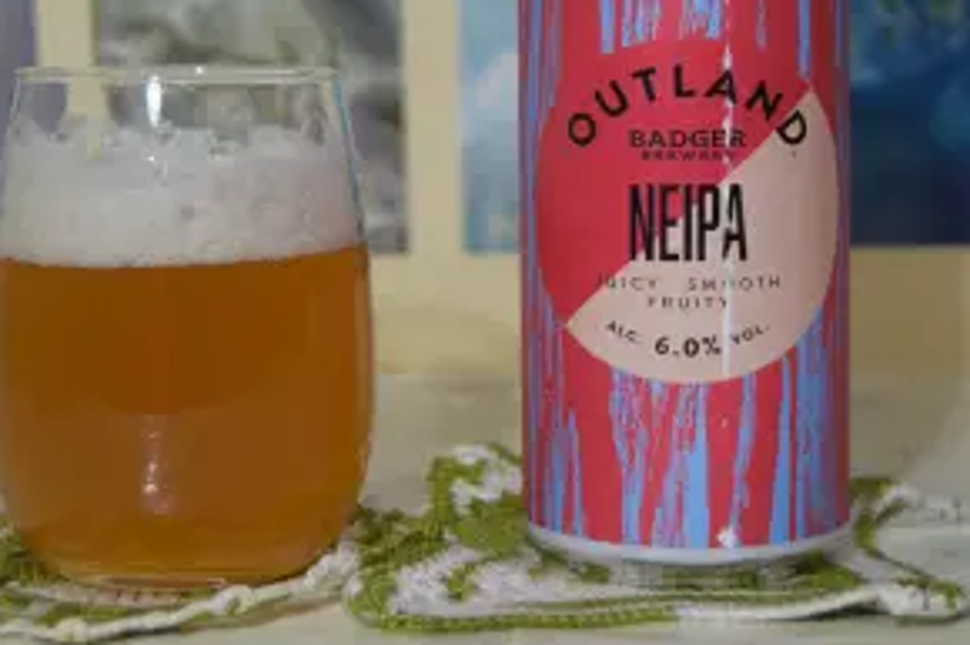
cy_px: 206
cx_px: 448
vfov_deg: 15.7
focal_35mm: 87
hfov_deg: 23.4
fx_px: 2343
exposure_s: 1/60
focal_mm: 42
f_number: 5
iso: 1000
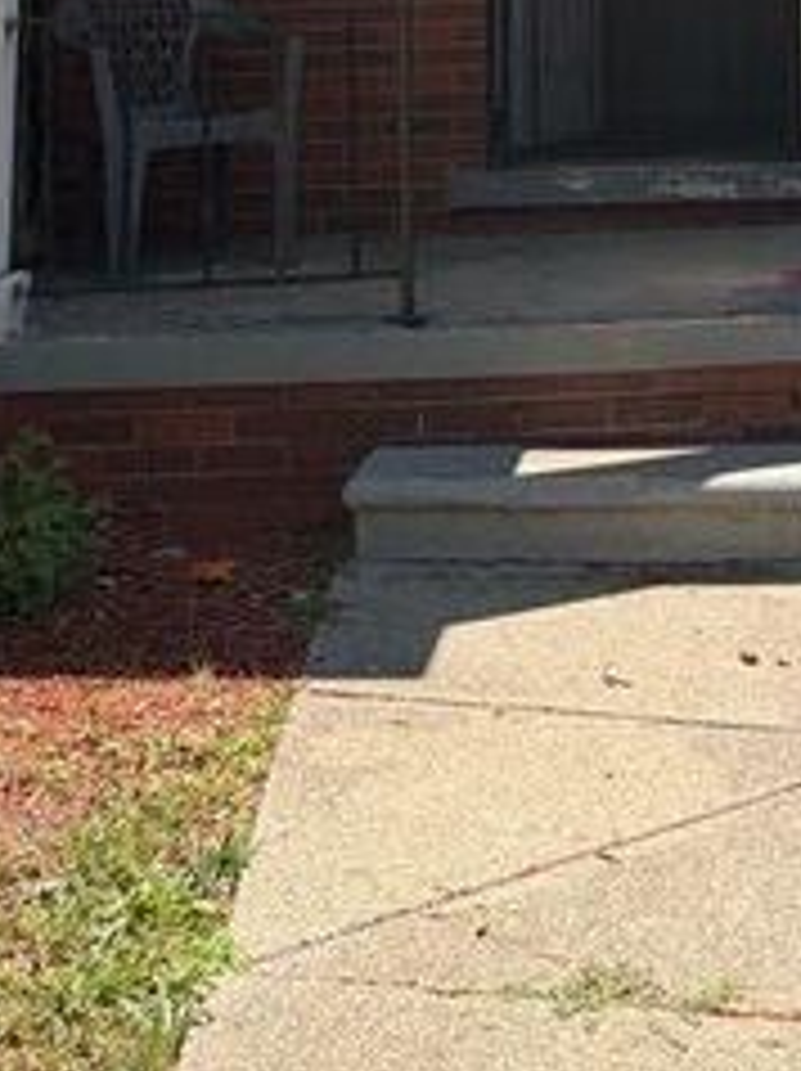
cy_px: -281
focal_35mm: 73
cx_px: 783
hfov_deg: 19.6
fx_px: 2256
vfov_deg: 23.8
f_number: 1.6
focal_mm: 5.96
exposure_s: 1/1550
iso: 50
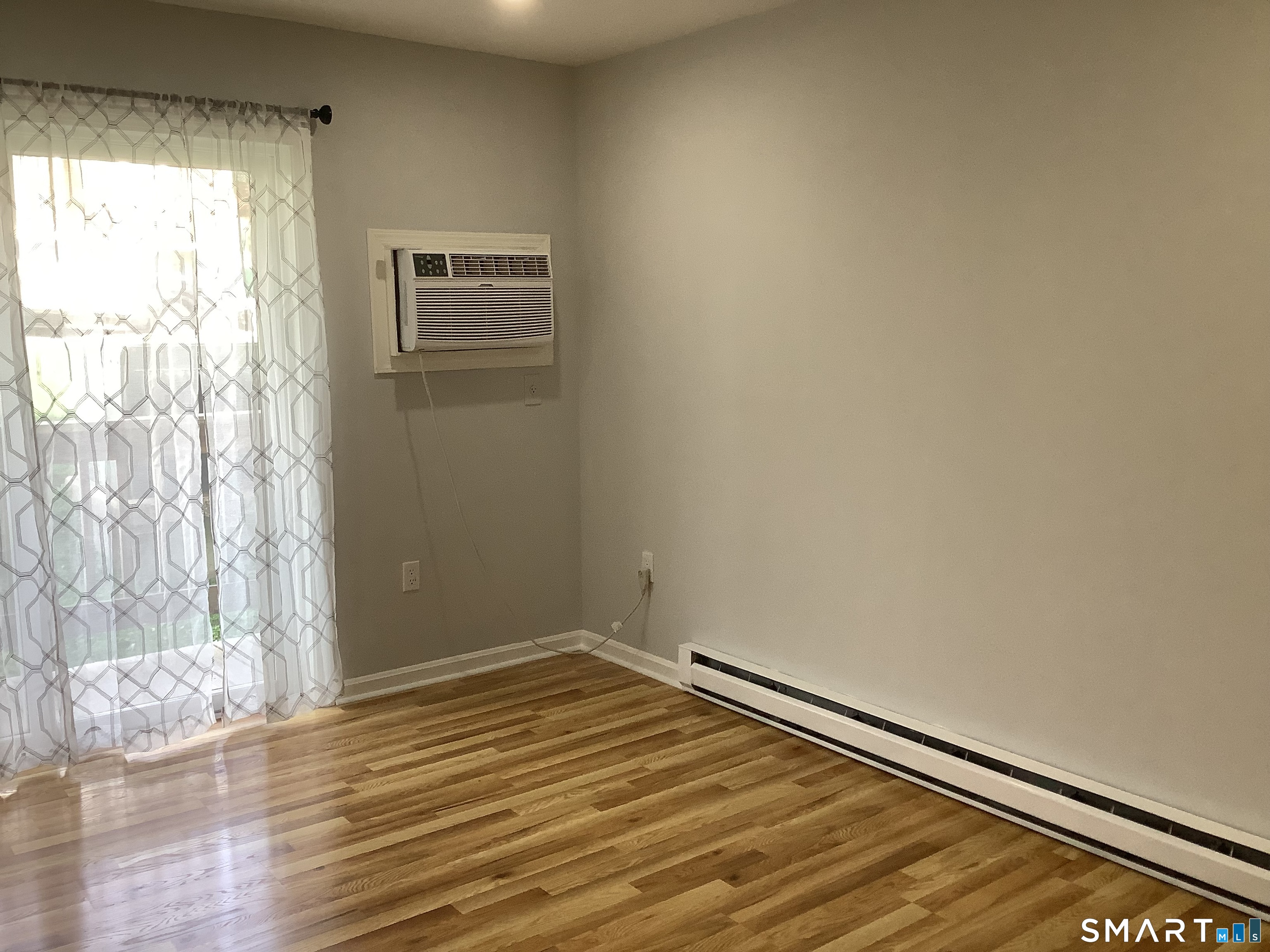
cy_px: 476
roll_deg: -0.6
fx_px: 1137
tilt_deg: -8.6
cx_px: 635
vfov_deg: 45.4
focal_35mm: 31
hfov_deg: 58.4
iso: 80
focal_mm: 3.3
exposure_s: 1/120
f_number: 2.4
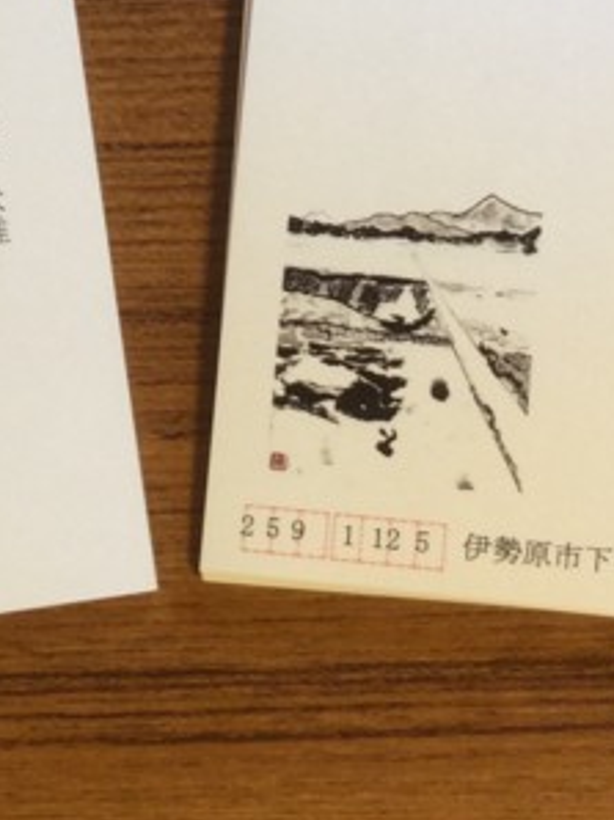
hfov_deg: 17.0
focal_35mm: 86
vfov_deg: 22.7
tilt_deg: -80.0
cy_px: 275
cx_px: 151
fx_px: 2037
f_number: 2.4
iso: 64
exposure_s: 1/24
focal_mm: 3.3
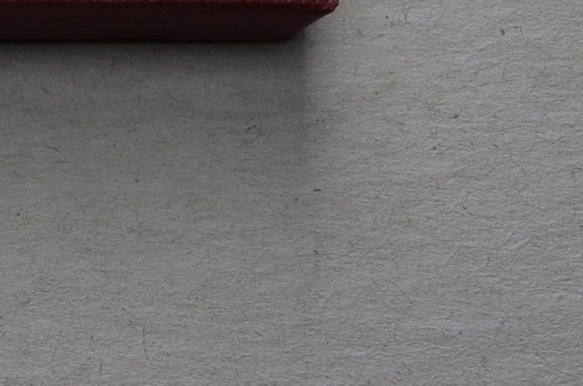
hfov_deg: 14.5
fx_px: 2053
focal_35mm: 127
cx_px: -404
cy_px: -9
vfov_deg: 10.6
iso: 400
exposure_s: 1/250
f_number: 14
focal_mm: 22
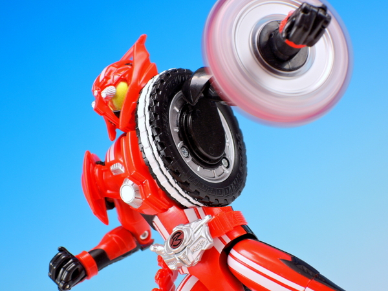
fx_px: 1177
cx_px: 194
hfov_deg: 18.7
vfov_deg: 14.1
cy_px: 146
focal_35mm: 105
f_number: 5.8
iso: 80
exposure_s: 1/2
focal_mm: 22.4
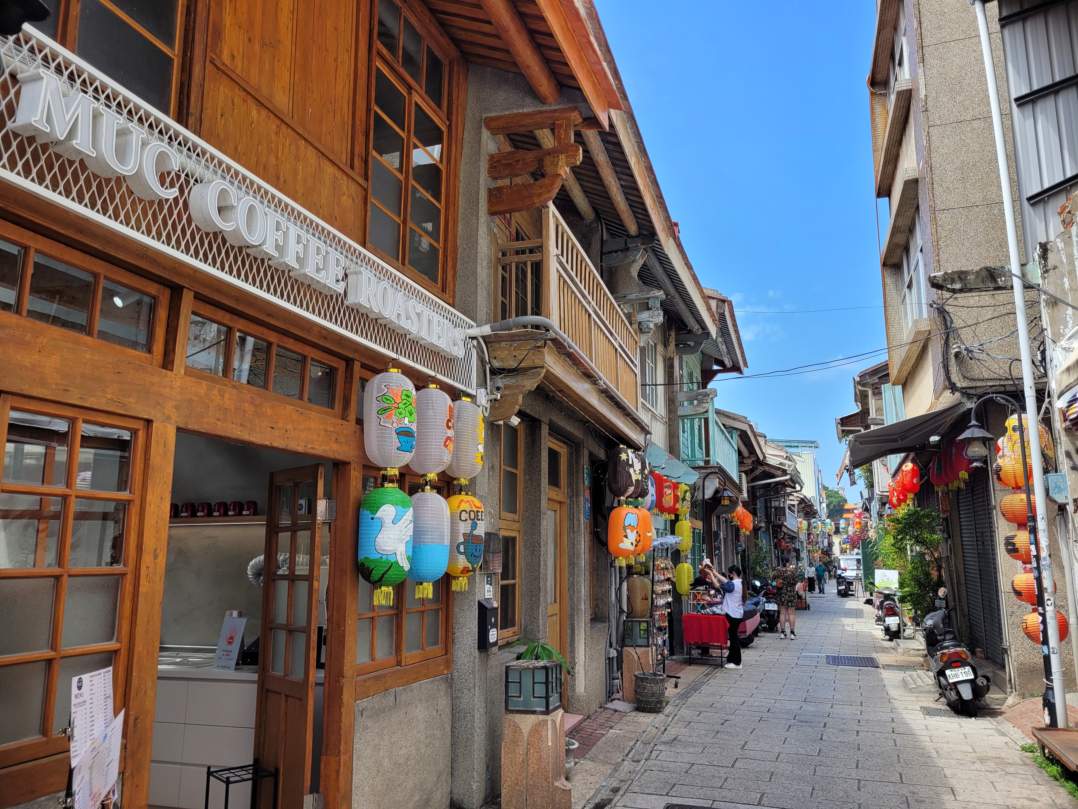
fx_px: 810
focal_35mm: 26
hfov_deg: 67.3
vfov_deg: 53.1
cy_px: 404
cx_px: 539
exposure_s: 1/1078
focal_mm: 5.4
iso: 40
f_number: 1.8
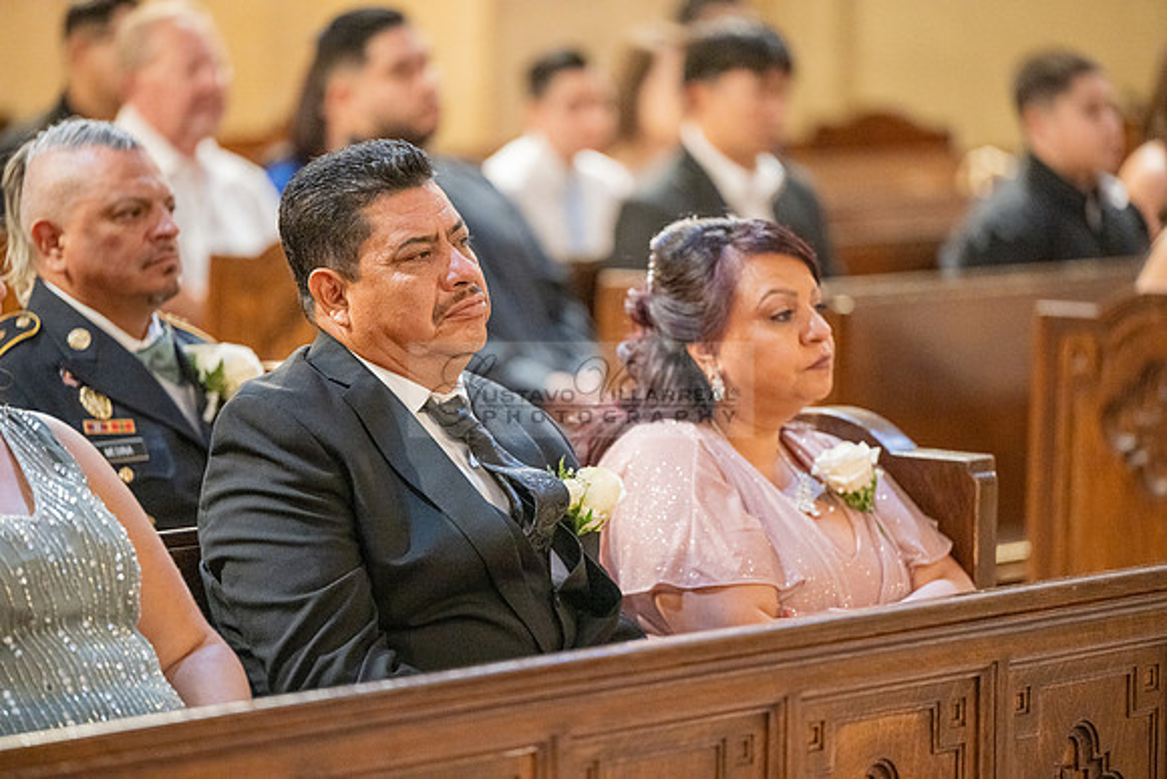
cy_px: 390
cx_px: 584
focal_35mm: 200
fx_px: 6485
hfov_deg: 10.3
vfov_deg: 6.9
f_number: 2.8
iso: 2000
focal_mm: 200
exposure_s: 1/100
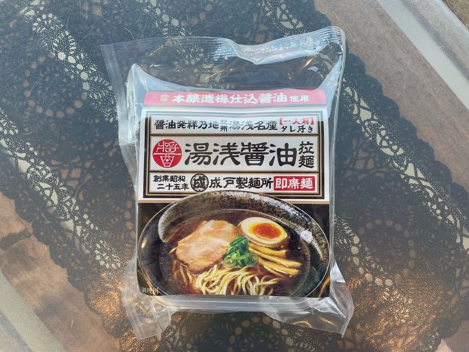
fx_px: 352
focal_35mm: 26
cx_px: 234
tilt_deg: -86.8
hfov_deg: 67.3
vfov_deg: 53.1
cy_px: 176
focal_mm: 4.2
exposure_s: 1/237
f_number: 1.6
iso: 32
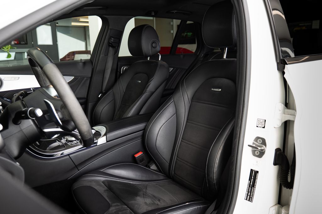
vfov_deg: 44.5
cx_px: 167
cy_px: 109
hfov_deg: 63.1
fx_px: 262
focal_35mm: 29
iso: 250
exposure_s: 1/60
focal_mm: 27
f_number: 5
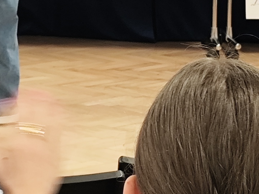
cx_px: -33
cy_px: -121
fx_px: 1967
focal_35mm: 263
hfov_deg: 7.5
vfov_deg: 5.6
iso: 160
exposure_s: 1/33.3
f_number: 1.65
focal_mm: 6.19
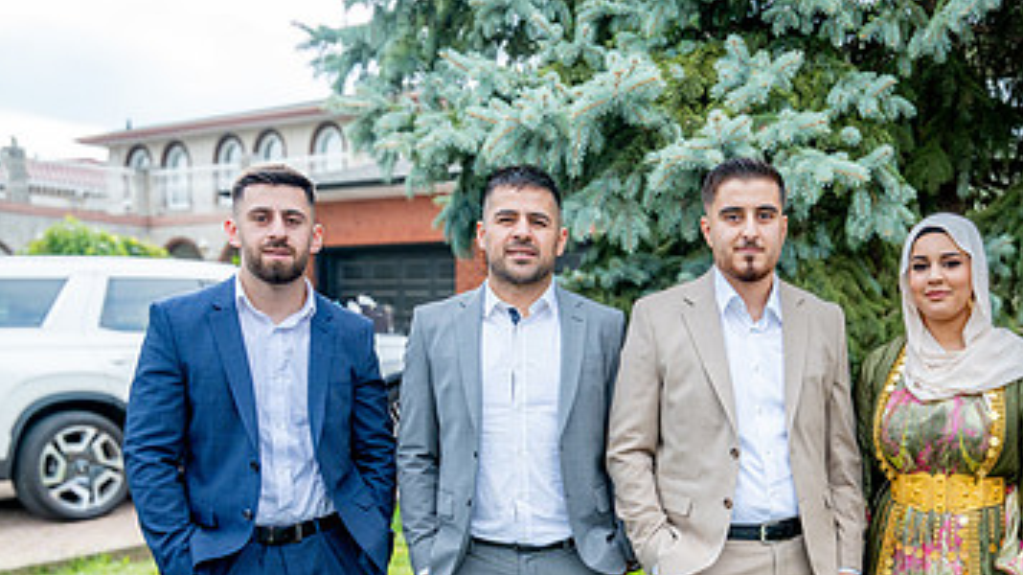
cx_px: 799
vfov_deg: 28.0
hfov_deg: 47.1
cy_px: 502
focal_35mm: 41
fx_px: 1112
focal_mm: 24
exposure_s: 1/200
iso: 320
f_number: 7.1
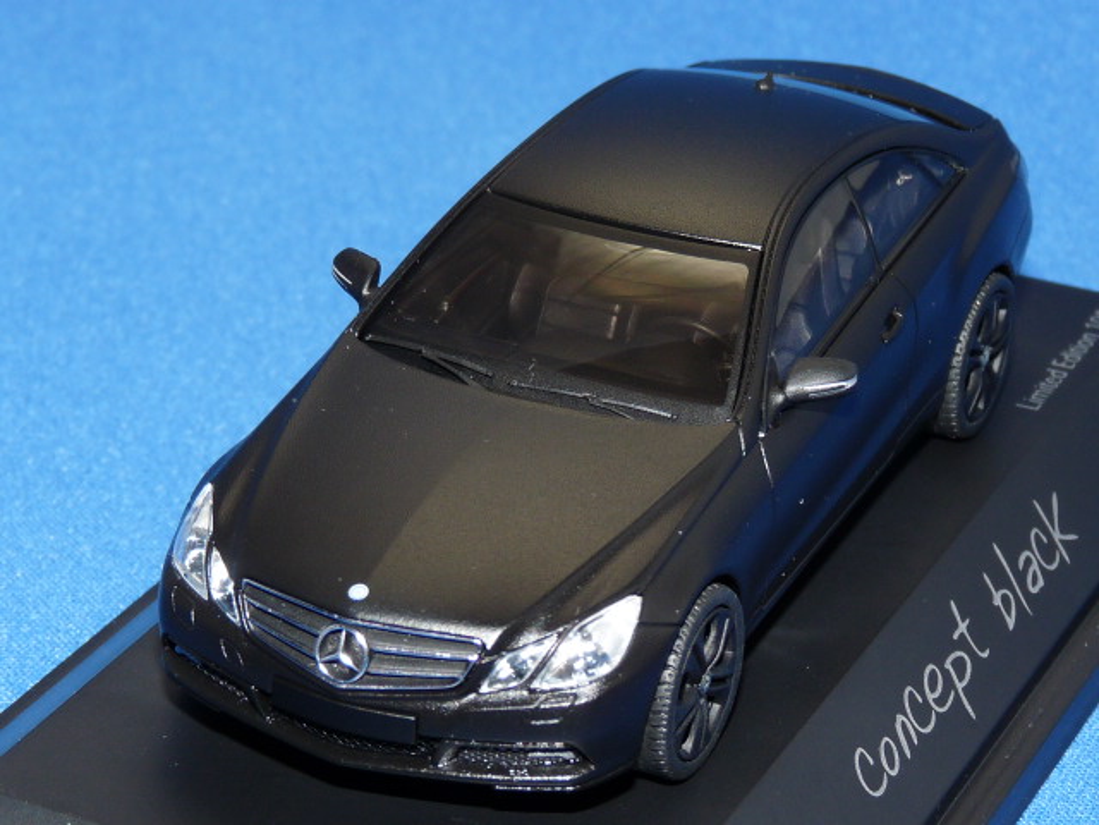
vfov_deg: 12.9
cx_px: 550
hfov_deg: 17.1
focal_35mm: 115
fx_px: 3651
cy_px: 412
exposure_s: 1/30
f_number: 4
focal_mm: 11.5
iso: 100
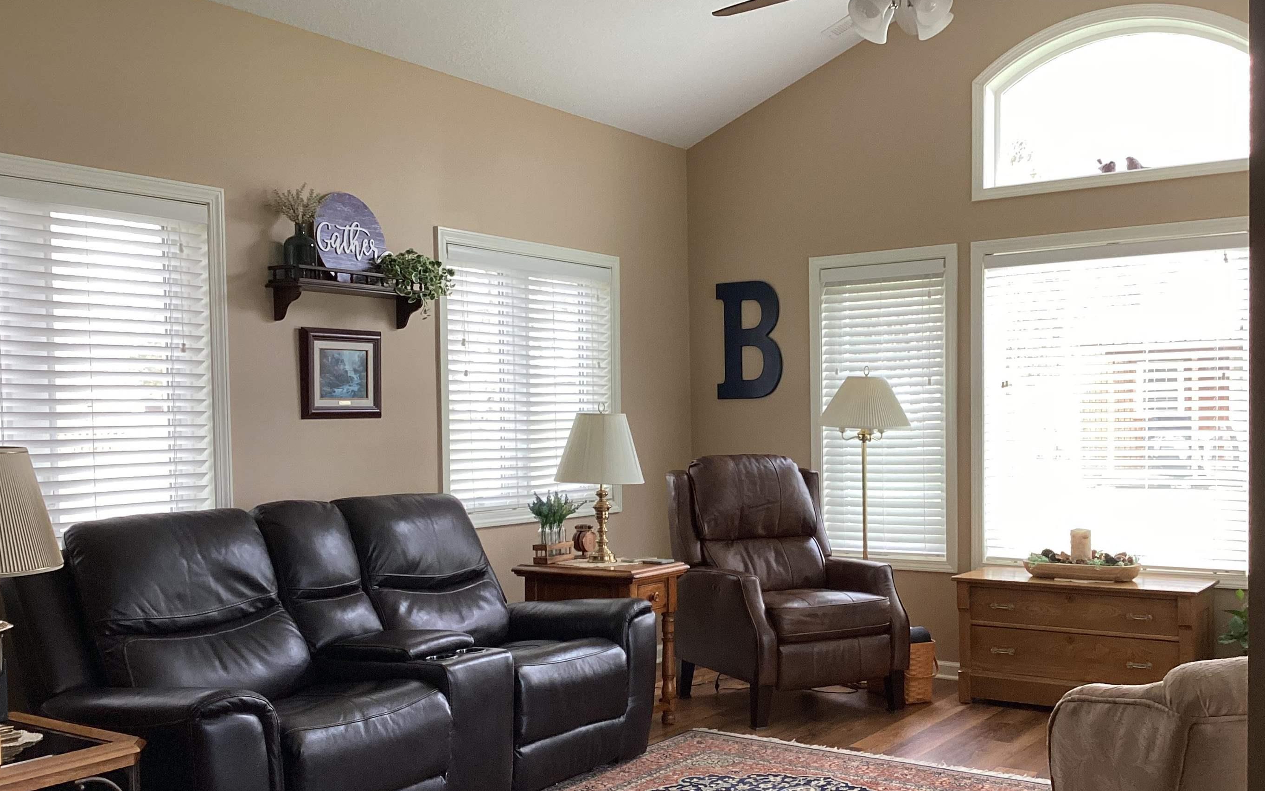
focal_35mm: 37
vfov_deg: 34.3
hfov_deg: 52.7
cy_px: 477
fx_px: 1276
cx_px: 683
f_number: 2.4
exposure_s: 1/120
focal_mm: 3.3
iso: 80
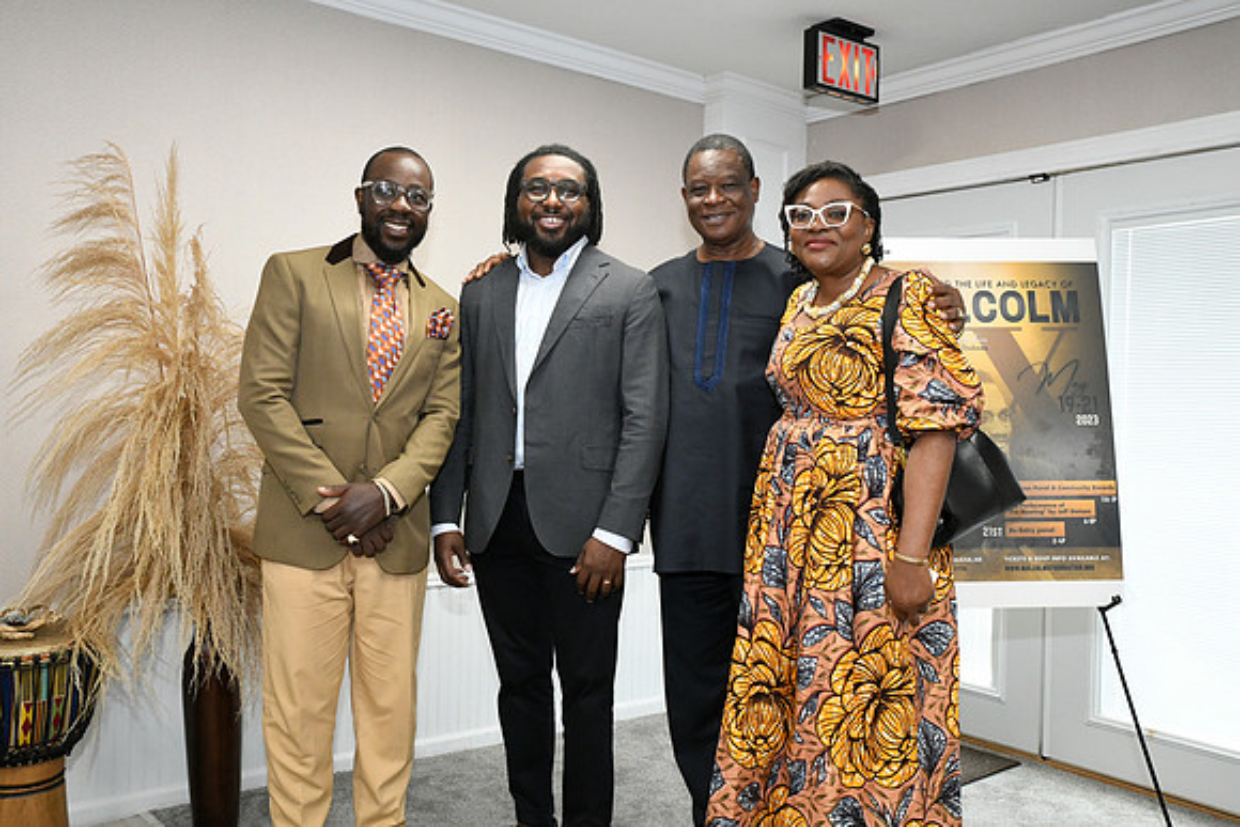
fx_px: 1102
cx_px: 620
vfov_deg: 41.1
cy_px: 414
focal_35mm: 32
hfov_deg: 58.7
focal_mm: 32
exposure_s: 1/80
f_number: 11
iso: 6400
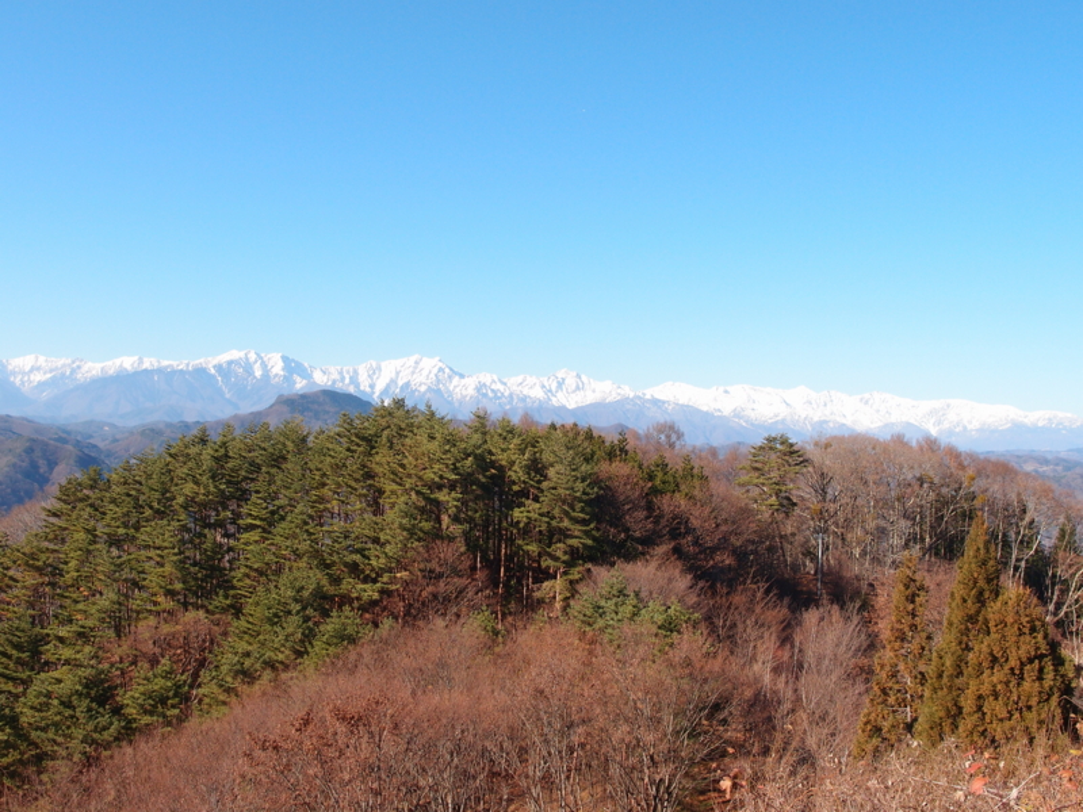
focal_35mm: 34
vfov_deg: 41.8
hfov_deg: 54.0
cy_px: 406
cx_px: 542
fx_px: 1064
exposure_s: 1/800
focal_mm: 7.41
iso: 100
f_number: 3.5
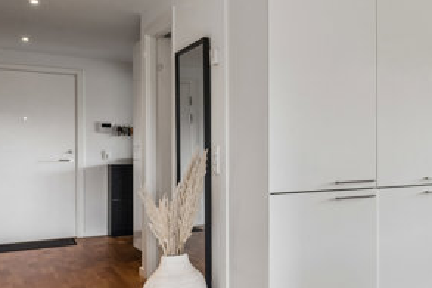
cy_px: 168
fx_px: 492
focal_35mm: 41
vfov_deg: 32.5
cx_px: 498
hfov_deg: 37.7
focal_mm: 15
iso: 200
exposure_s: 1/15
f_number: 10
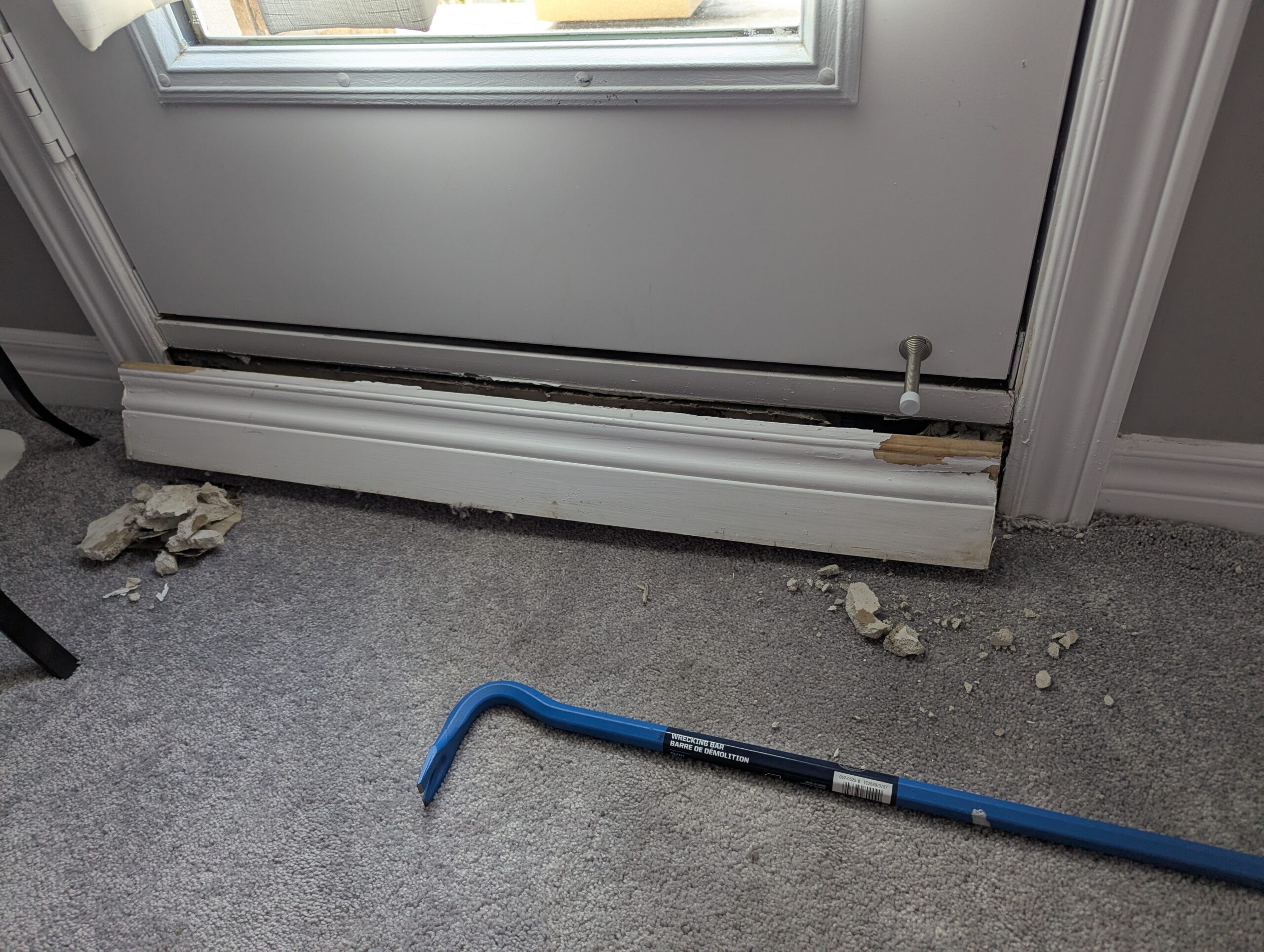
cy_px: 476
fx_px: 878
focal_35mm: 24
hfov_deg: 71.5
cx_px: 632
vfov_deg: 56.9
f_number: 1.85
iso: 74
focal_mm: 6.81
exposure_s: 1/141
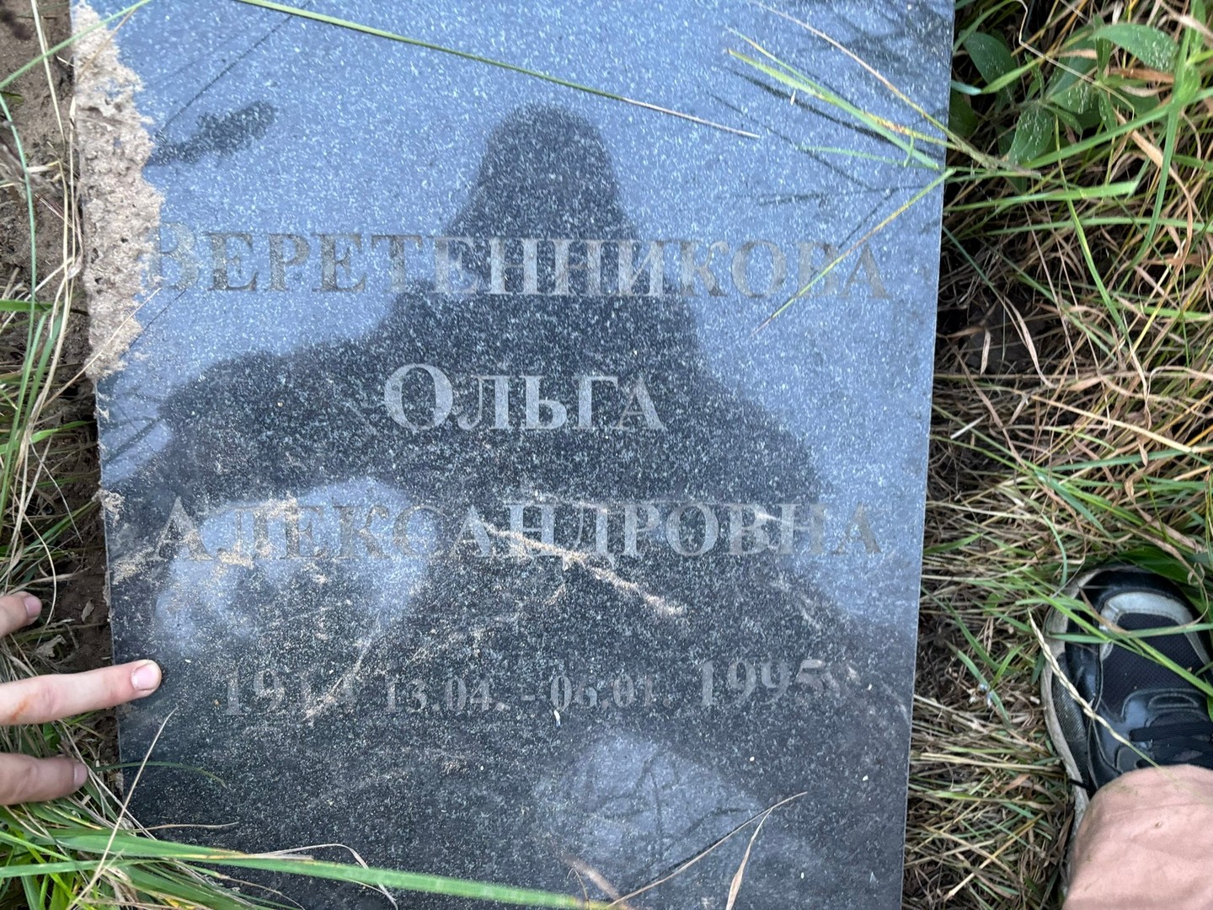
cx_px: 606
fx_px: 911
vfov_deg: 53.1
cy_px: 455
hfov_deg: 67.3
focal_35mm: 26
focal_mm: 5.96
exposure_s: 1/60
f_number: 1.6
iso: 250
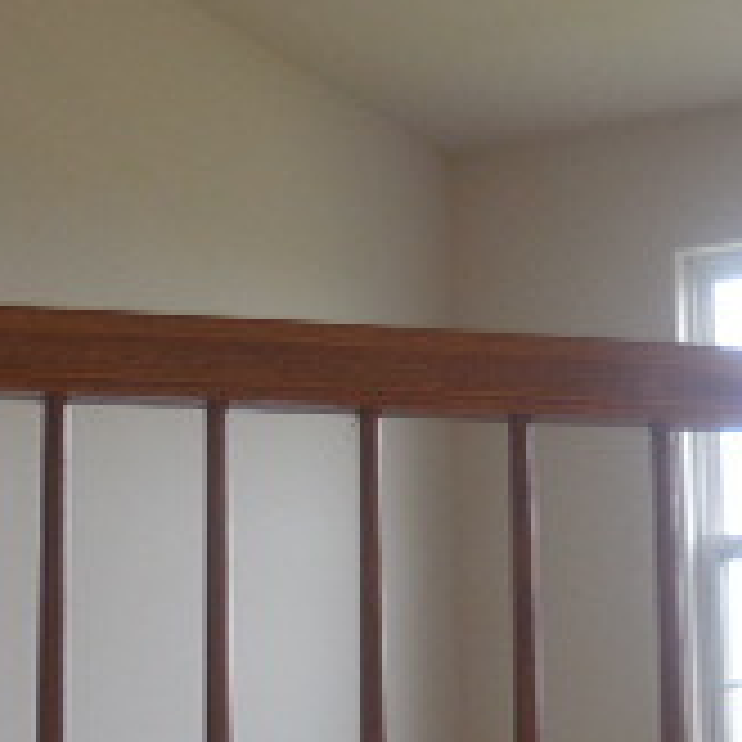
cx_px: 355
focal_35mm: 89
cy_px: 423
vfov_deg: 19.5
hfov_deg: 19.5
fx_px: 2158
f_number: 3.5
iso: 125
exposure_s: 1/80
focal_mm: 4.6
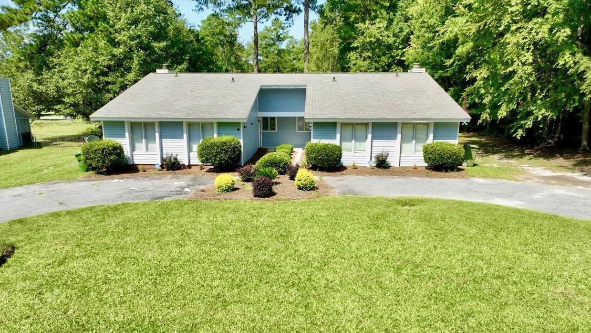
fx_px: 423
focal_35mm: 27
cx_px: 287
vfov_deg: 42.6
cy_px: 206
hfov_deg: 69.8
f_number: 2.8
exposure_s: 1/1000
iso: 100
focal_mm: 12.29
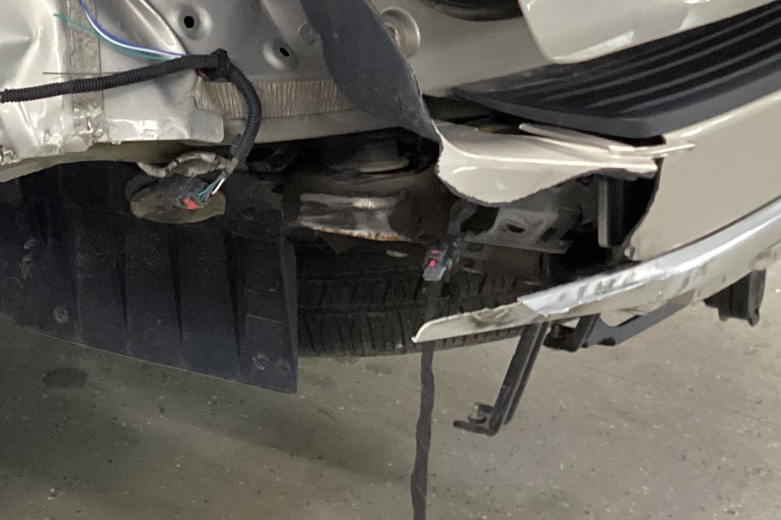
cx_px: 57
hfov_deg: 25.4
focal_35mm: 77
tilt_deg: -19.3
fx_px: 1670
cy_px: 154
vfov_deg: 17.6
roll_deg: +1.0
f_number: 2.4
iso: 320
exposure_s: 1/33
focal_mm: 3.3
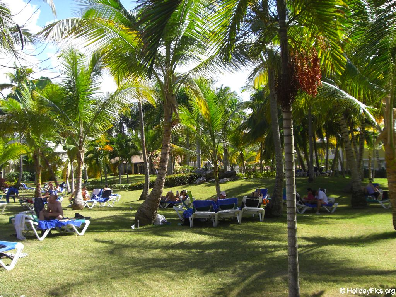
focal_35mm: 38
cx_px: 198
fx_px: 435
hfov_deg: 49.0
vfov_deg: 37.7
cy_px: 148
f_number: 8
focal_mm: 6.2
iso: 100
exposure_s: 1/100
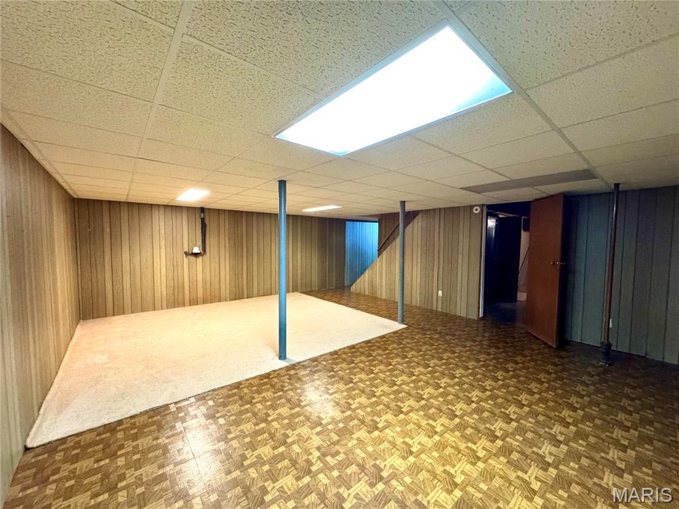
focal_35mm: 14
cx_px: 340
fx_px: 275
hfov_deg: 102.1
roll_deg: -0.7
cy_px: 254
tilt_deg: -3.2
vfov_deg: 85.7
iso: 800
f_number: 2.2
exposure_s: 1/60
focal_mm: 2.22
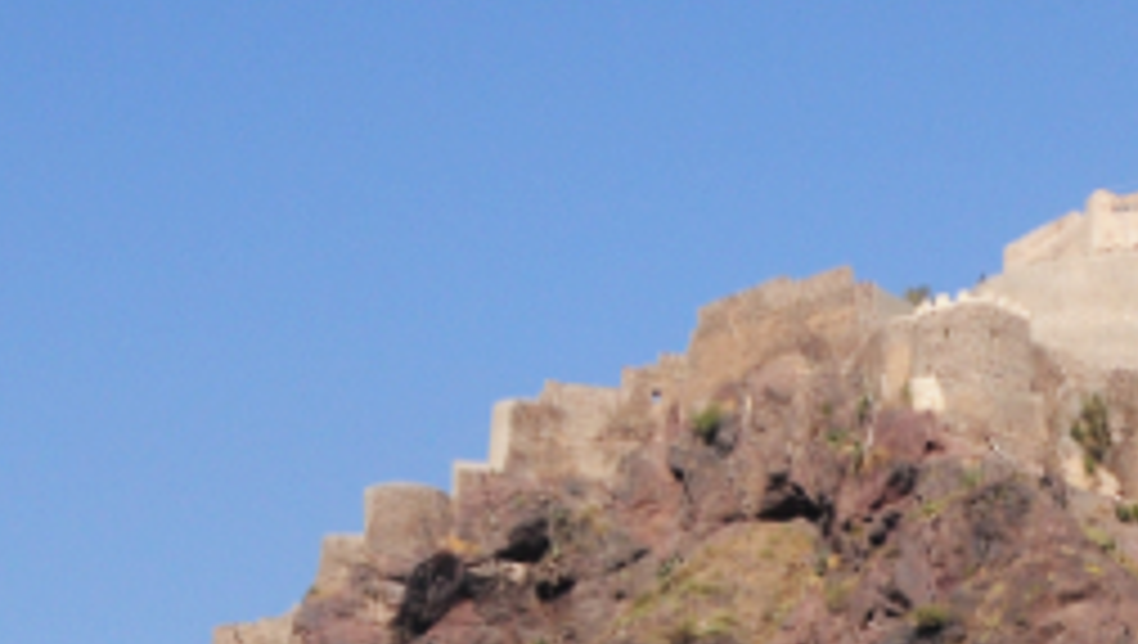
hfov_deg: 13.0
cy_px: 1374
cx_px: 1367
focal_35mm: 161
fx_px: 4864
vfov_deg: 7.2
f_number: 7.1
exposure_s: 1/2500
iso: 500
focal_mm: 26
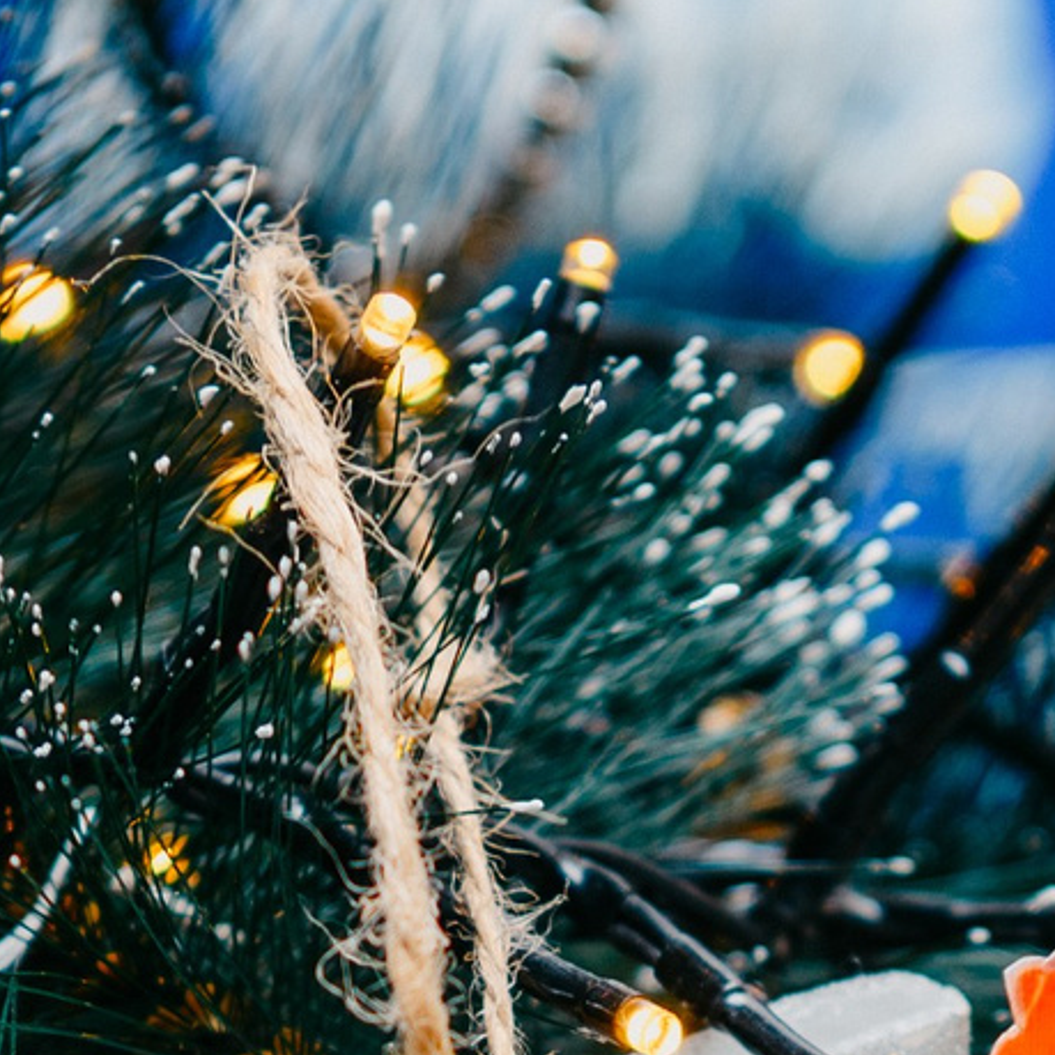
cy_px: 1778
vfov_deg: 7.2
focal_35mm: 237
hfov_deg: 7.4
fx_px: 8172
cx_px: 492
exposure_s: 1/160
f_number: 4
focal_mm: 50
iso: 250
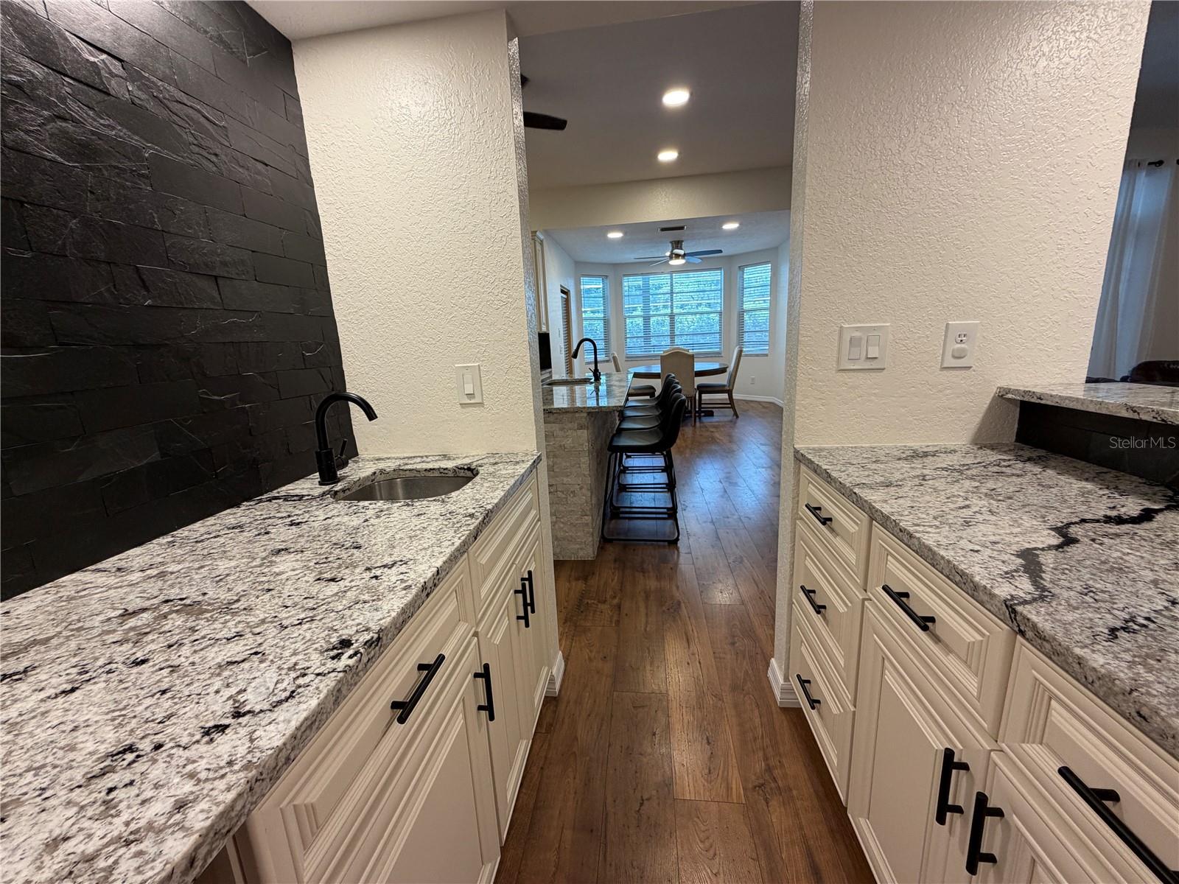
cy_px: 442
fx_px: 477
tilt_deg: -11.0
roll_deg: +4.0
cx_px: 590
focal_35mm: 14
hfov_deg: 102.1
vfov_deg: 85.7
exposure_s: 1/120
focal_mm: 2.22
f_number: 2.2
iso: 160
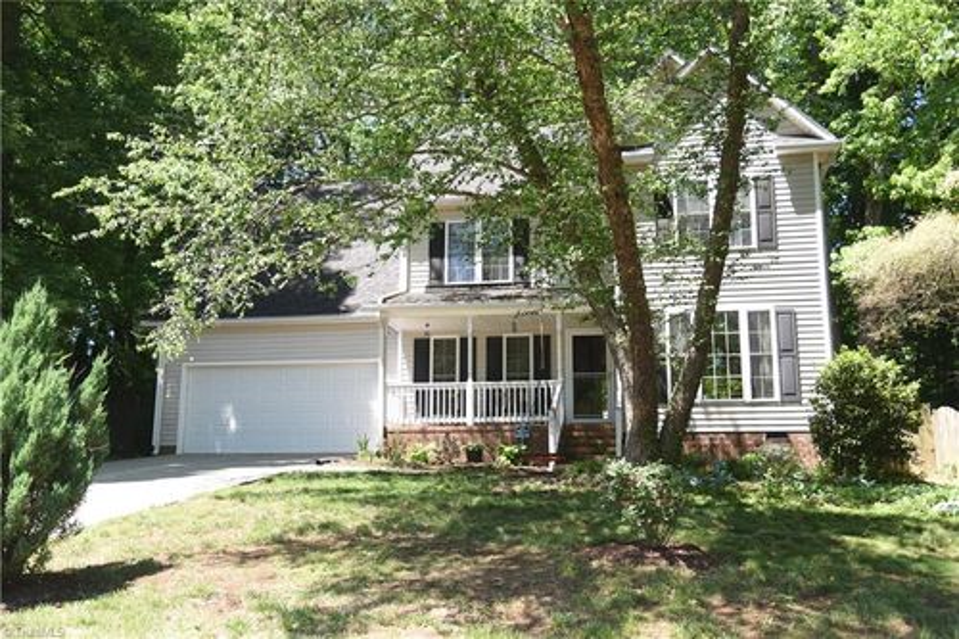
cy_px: 320
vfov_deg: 37.8
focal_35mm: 35
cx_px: 480
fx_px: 932
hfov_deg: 54.5
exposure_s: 1/160
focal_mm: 35
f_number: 4
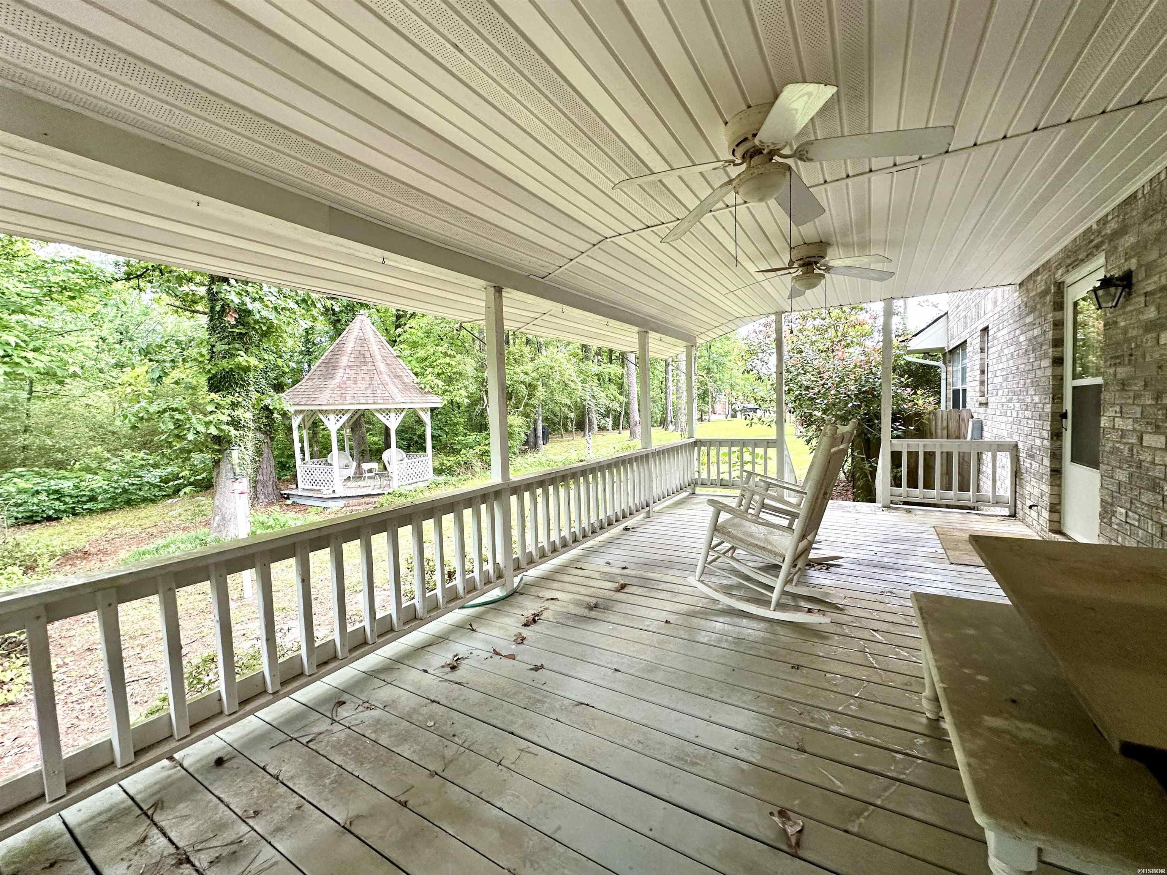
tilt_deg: -3.7
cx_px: 584
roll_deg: +1.3
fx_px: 472
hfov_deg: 102.1
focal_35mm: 14
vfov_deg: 85.7
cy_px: 438
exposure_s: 1/120
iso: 160
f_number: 2.2
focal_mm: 2.22
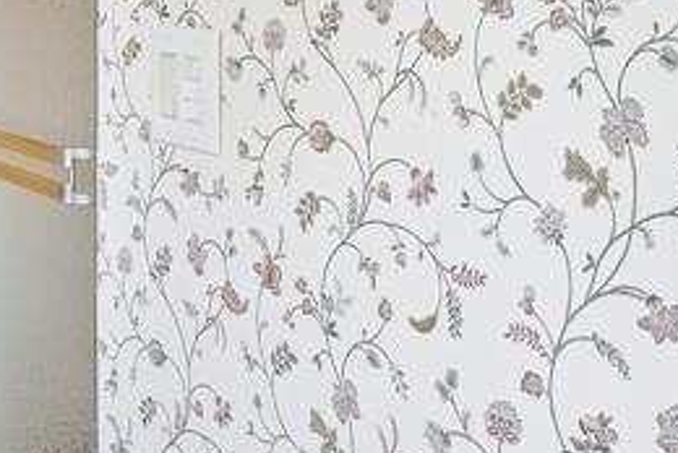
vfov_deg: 22.2
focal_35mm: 59
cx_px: 151
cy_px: 0
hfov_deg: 33.1
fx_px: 1112
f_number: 8
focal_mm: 10
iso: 320
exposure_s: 1/30
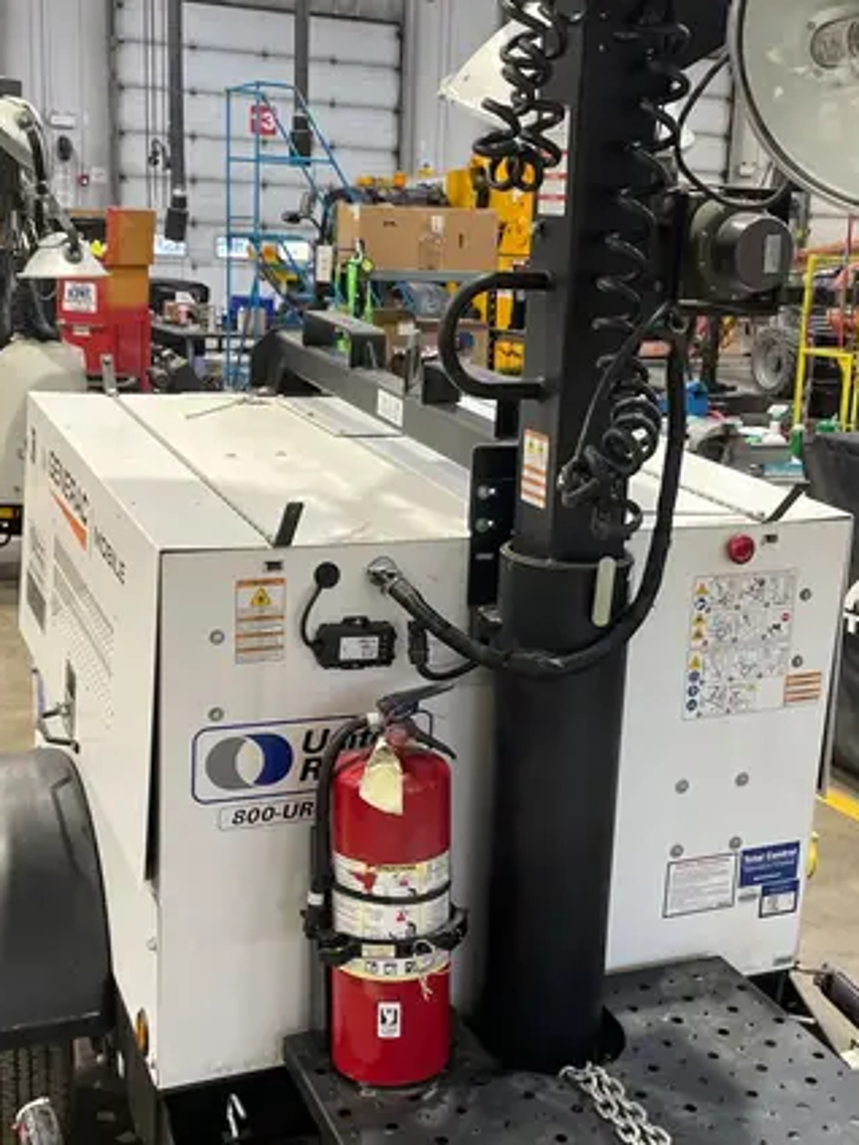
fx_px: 1489
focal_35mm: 45
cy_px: 579
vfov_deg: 42.1
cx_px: 489
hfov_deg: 32.1
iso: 160
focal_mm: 4.2
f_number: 1.6
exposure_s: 1/60
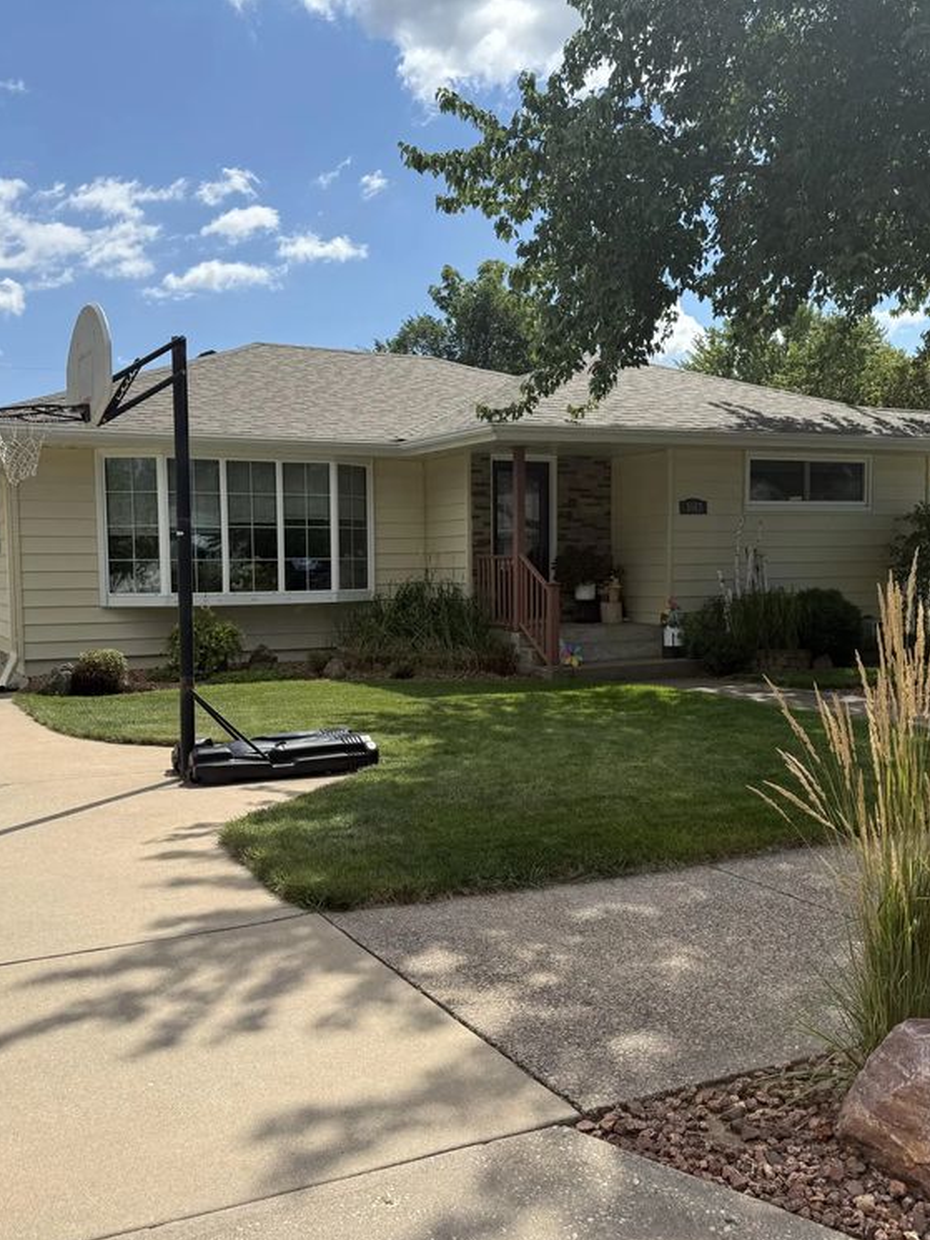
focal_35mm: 33
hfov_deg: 42.9
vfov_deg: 55.3
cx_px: 438
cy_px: 636
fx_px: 1182
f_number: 1.78
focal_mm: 6.76
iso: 80
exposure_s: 1/5319
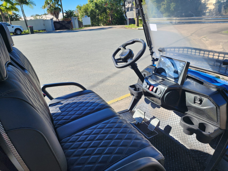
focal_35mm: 23
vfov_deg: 58.9
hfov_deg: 73.9
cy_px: 86
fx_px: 151
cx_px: 114
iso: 12
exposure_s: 1/373
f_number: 1.8
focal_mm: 6.4
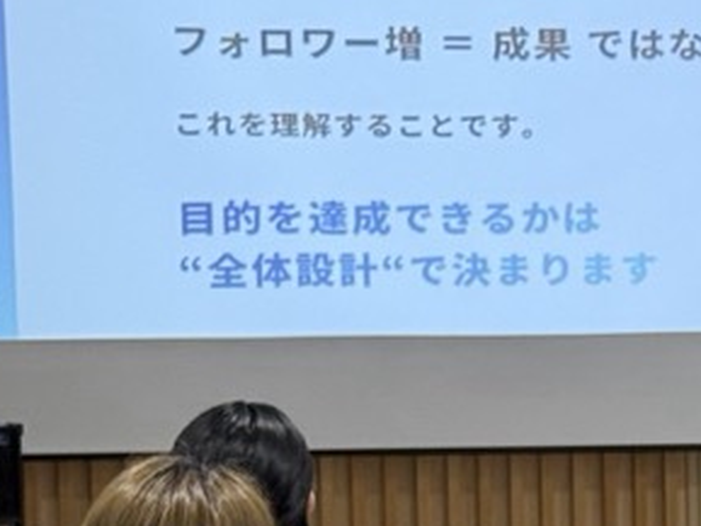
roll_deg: +0.3
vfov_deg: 7.4
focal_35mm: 199
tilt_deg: -4.5
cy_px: 565
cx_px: 1070
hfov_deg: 9.6
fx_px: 4032
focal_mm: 6.76
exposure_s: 1/120
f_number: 1.78
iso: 100
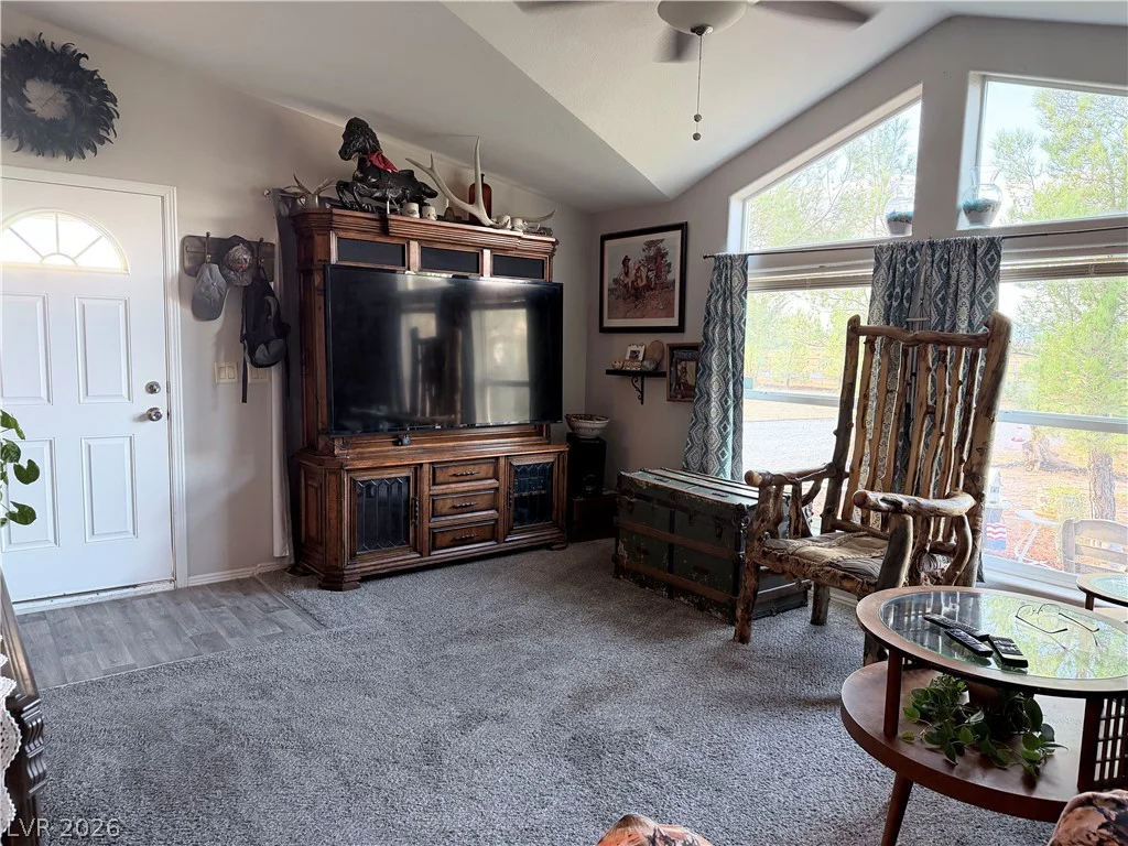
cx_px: 564
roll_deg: -1.1
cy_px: 423
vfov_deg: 56.8
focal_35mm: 24
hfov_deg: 71.6
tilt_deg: -6.5
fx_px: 782
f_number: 1.78
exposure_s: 1/60
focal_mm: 6.76
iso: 250
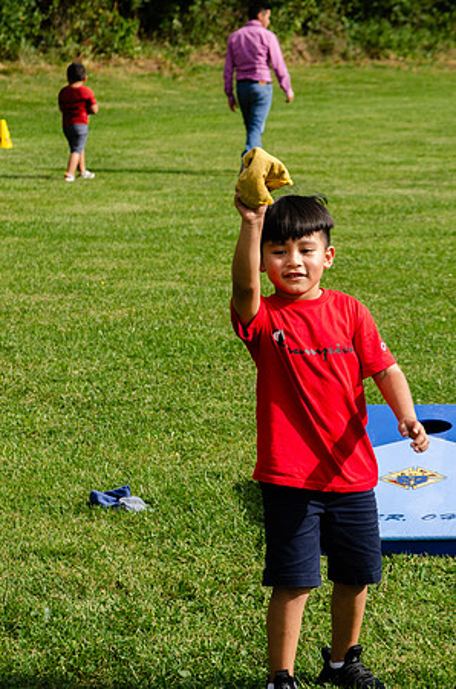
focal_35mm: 183
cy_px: 344
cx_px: 228
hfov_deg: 7.5
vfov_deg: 11.3
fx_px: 3493
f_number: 9
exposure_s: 1/320
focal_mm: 122
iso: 100
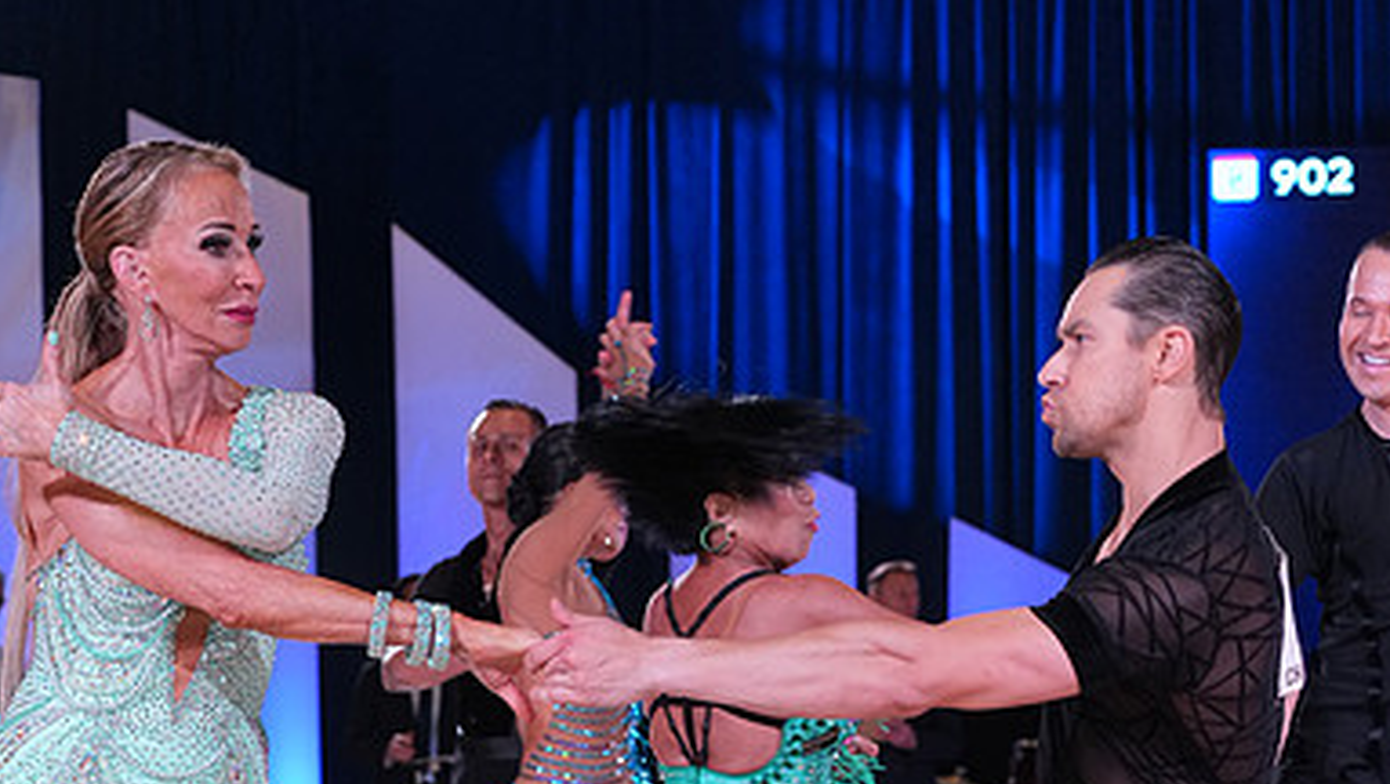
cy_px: 1045
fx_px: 4094
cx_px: 695
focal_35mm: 111
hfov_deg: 19.3
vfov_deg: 10.7
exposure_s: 1/250
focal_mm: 70
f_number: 5.6
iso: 2500
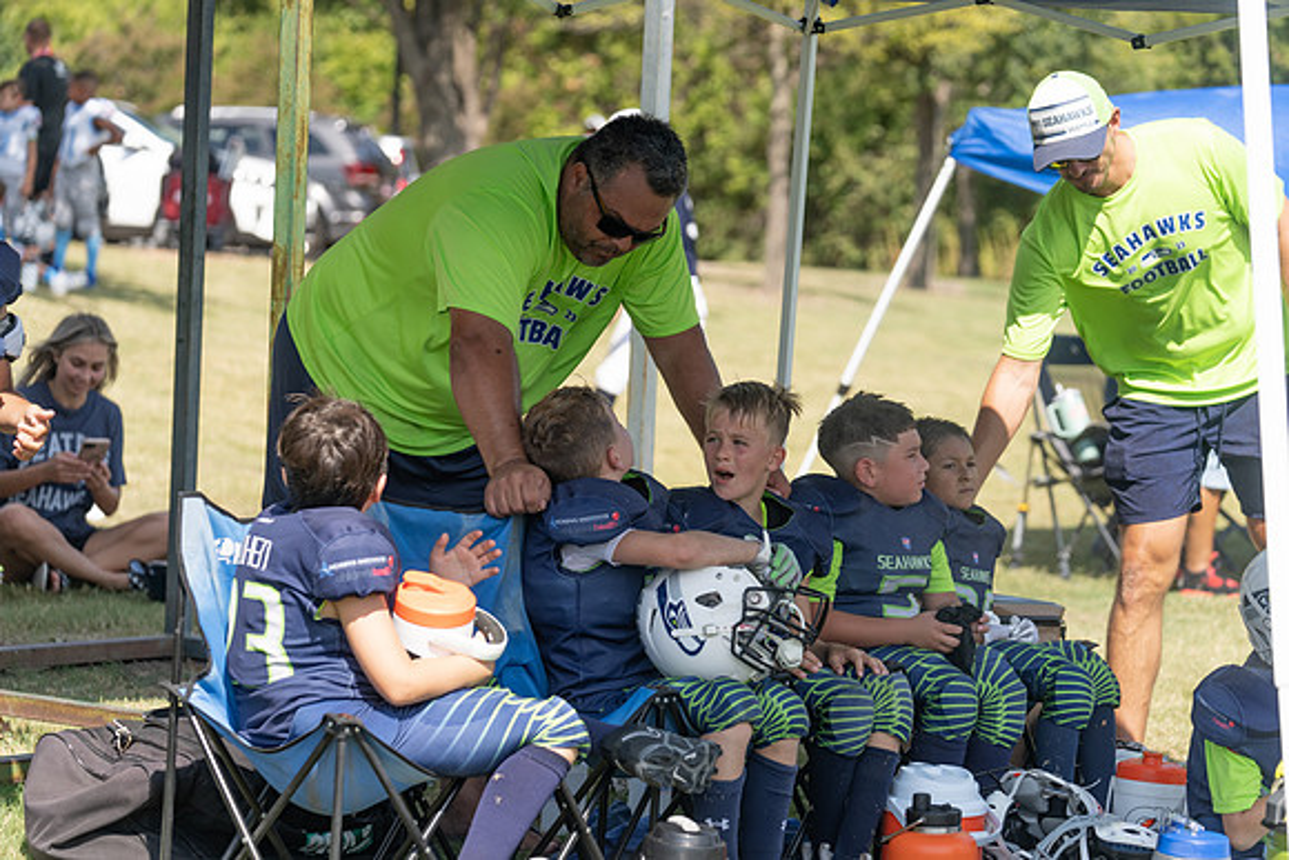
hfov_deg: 18.1
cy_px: 430
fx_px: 4047
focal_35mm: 113
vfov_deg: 12.1
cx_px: 644
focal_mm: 113
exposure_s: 1/800
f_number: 4
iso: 160
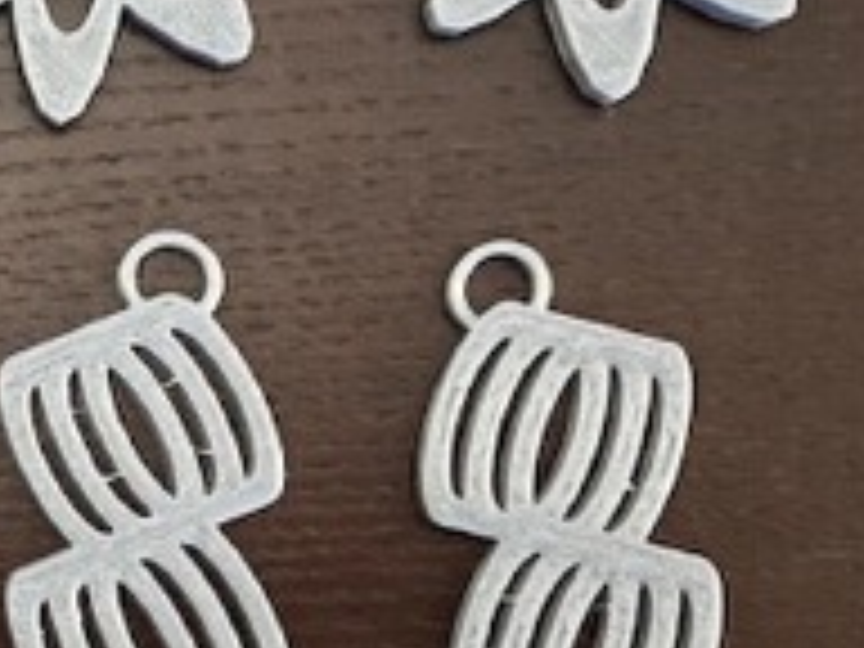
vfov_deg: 20.4
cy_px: 351
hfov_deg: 23.8
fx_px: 1797
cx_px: -259
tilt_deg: -86.4
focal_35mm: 72
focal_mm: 5.1
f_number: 1.6
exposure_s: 1/9
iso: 640
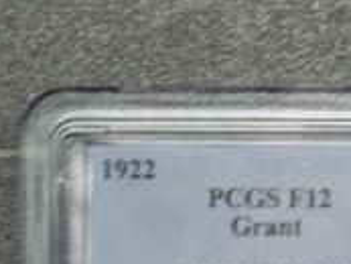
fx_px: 2709
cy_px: 388
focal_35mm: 267
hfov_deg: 7.3
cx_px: 489
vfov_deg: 5.5
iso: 160
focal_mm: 12.8
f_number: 4.2
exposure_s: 1/12.6
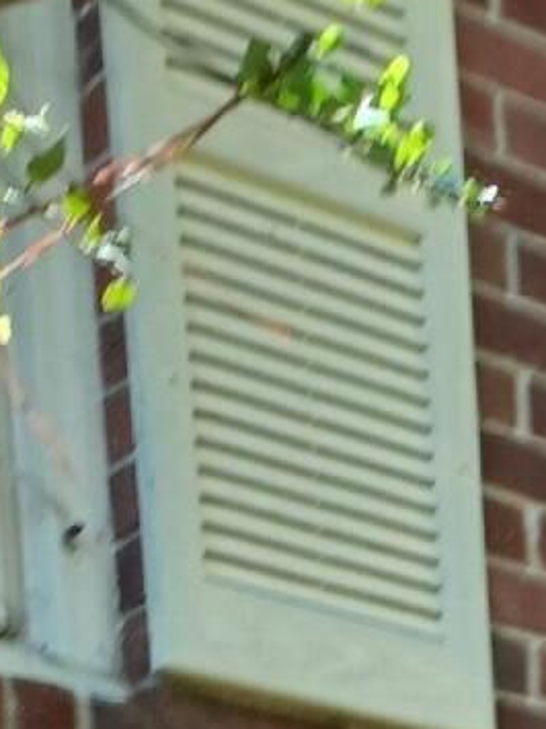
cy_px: 2004
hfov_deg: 9.4
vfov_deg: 10.8
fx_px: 2967
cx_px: 1318
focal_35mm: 141
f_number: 1.8
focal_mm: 4.6
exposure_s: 1/50
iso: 40
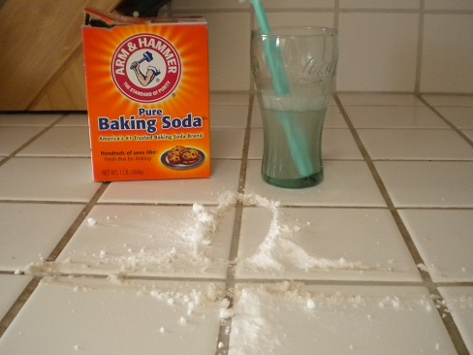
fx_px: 588
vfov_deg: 33.5
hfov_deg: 43.8
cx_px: 220
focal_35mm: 43
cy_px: 147
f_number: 3.1
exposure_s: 1/59.5
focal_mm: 6.3
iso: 436
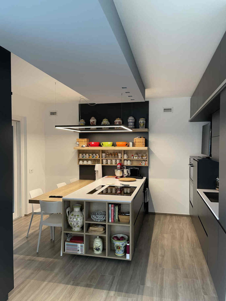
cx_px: 113
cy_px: 150
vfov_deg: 67.3
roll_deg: -0.1
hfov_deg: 53.1
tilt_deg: -1.2
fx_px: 226
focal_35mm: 26
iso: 125
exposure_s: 1/50
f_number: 1.6
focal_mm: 4.2
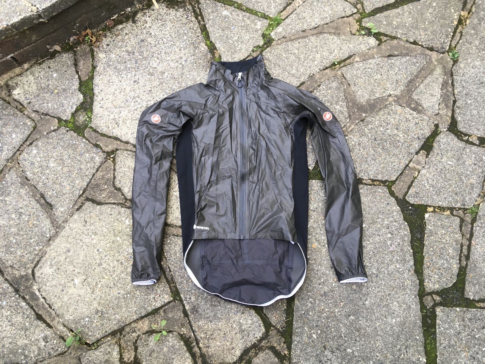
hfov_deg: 61.7
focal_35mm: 29
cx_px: 242
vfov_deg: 48.2
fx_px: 406
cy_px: 182
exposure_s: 1/33
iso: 25
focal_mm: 4.15
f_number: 2.2
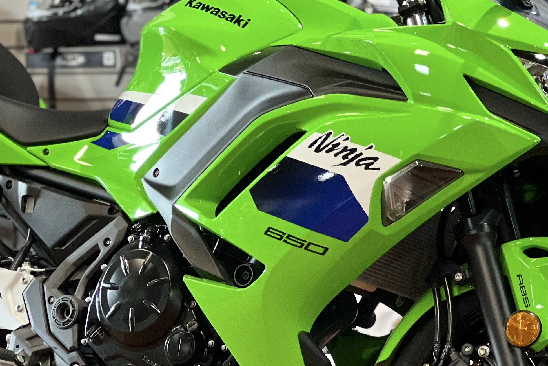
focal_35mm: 166
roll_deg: -0.5
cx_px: 242
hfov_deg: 12.4
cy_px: 240
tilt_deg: -3.8
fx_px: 2527
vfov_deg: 8.3
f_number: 2.8
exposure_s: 1/24
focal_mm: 9
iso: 320
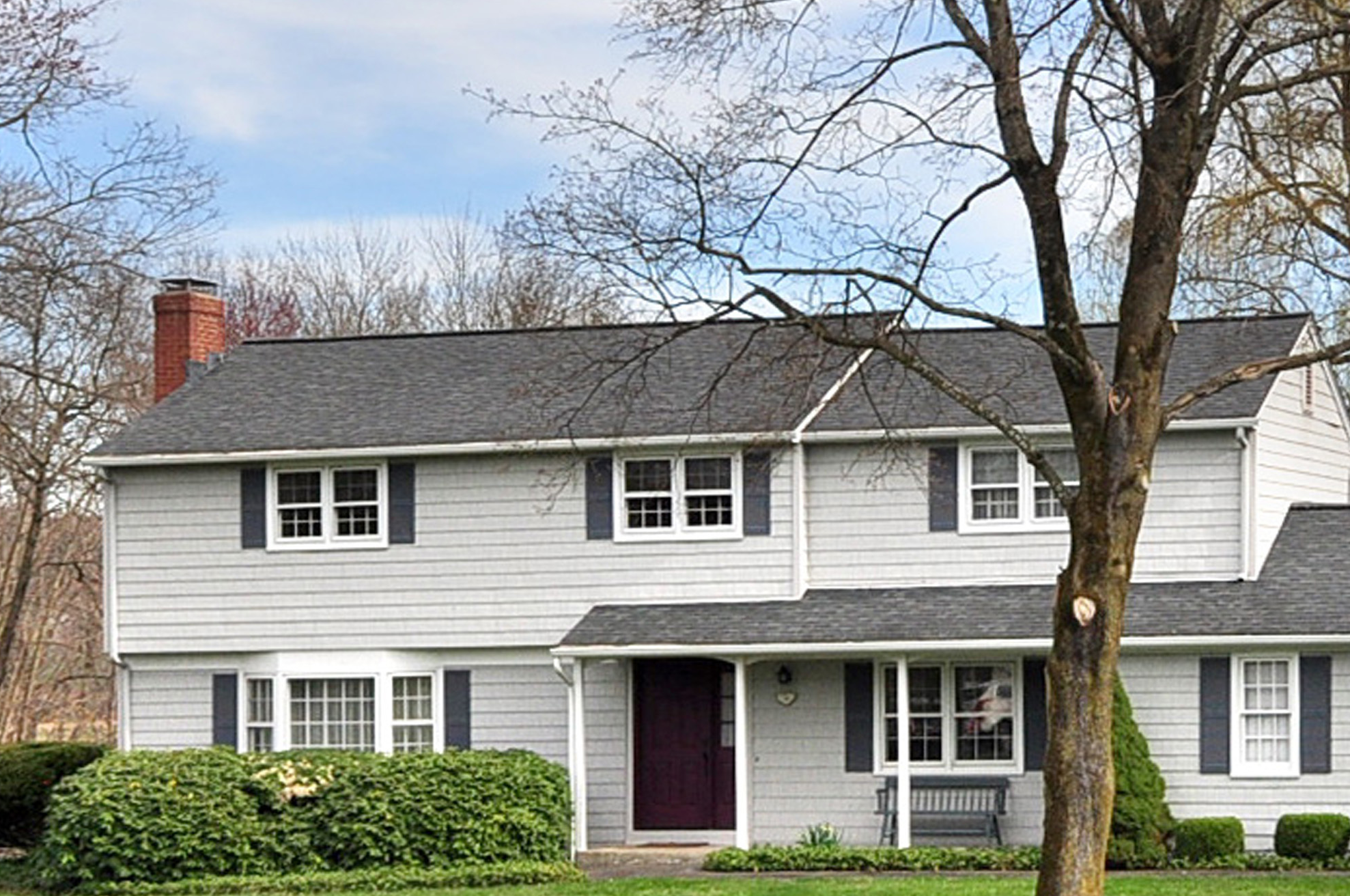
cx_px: 944
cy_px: 613
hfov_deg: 43.7
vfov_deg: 30.2
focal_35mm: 44
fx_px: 1648
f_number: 8
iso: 320
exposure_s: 1/250
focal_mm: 20
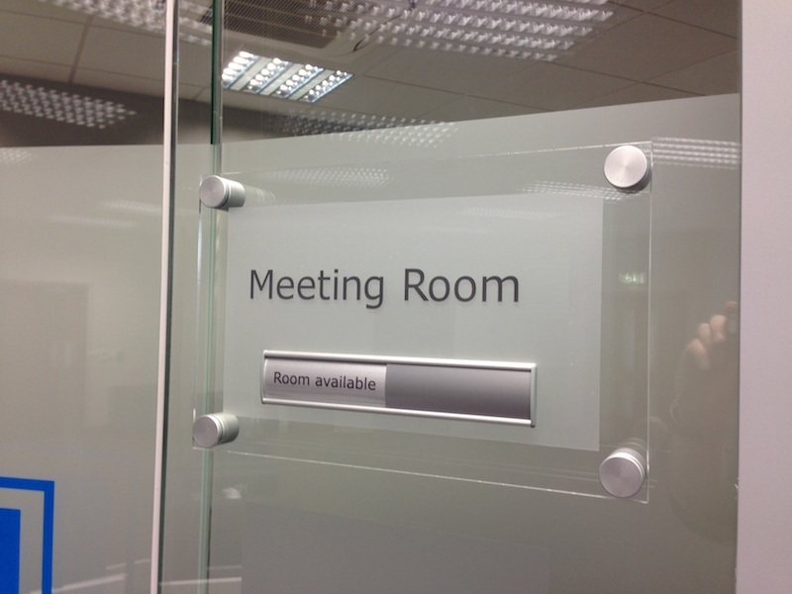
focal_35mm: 33
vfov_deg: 42.9
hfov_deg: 55.4
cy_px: 297
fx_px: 755
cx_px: 396
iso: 50
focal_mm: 4.12
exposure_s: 1/30
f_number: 2.4
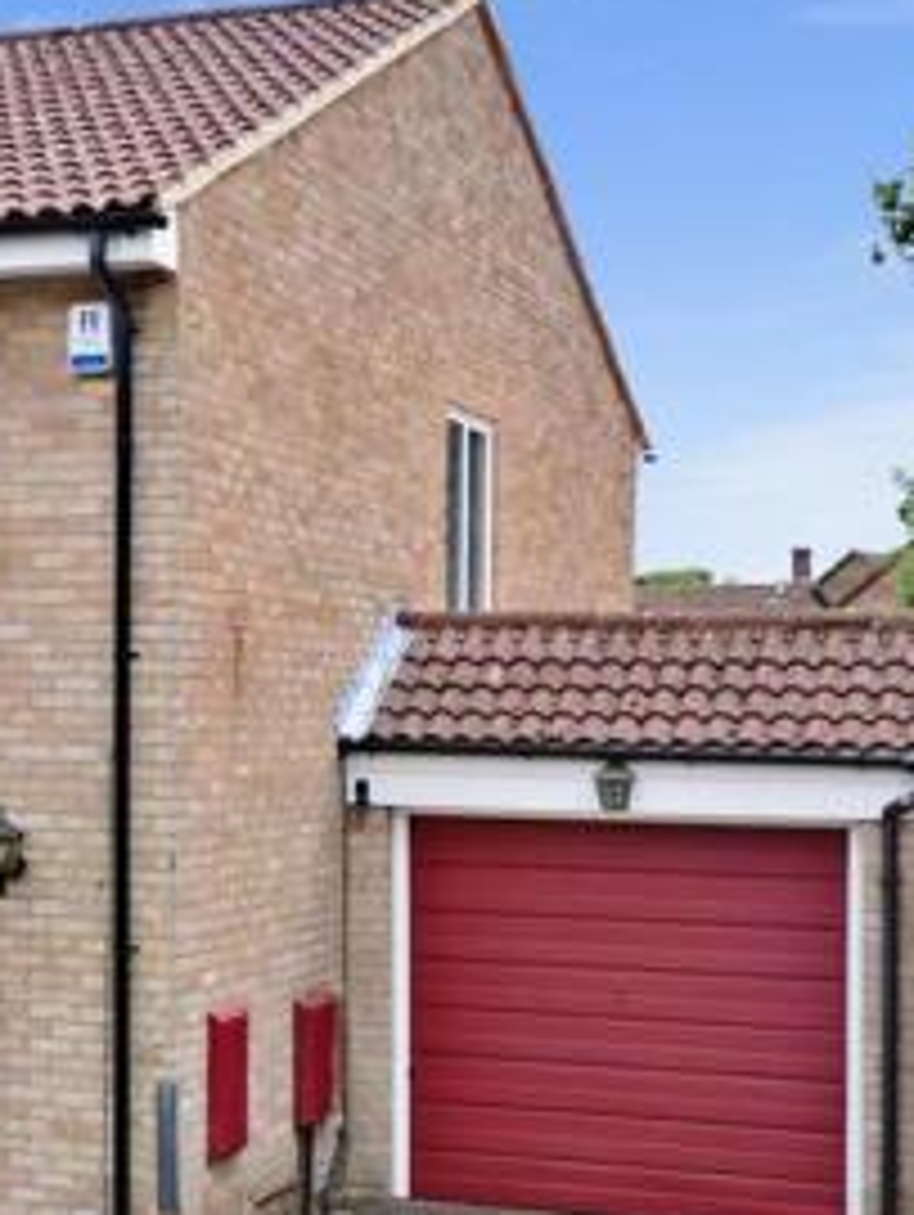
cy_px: 880
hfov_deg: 20.4
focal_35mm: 70
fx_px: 2460
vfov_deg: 27.4
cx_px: -5
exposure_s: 1/250
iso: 200
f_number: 5.6
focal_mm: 20
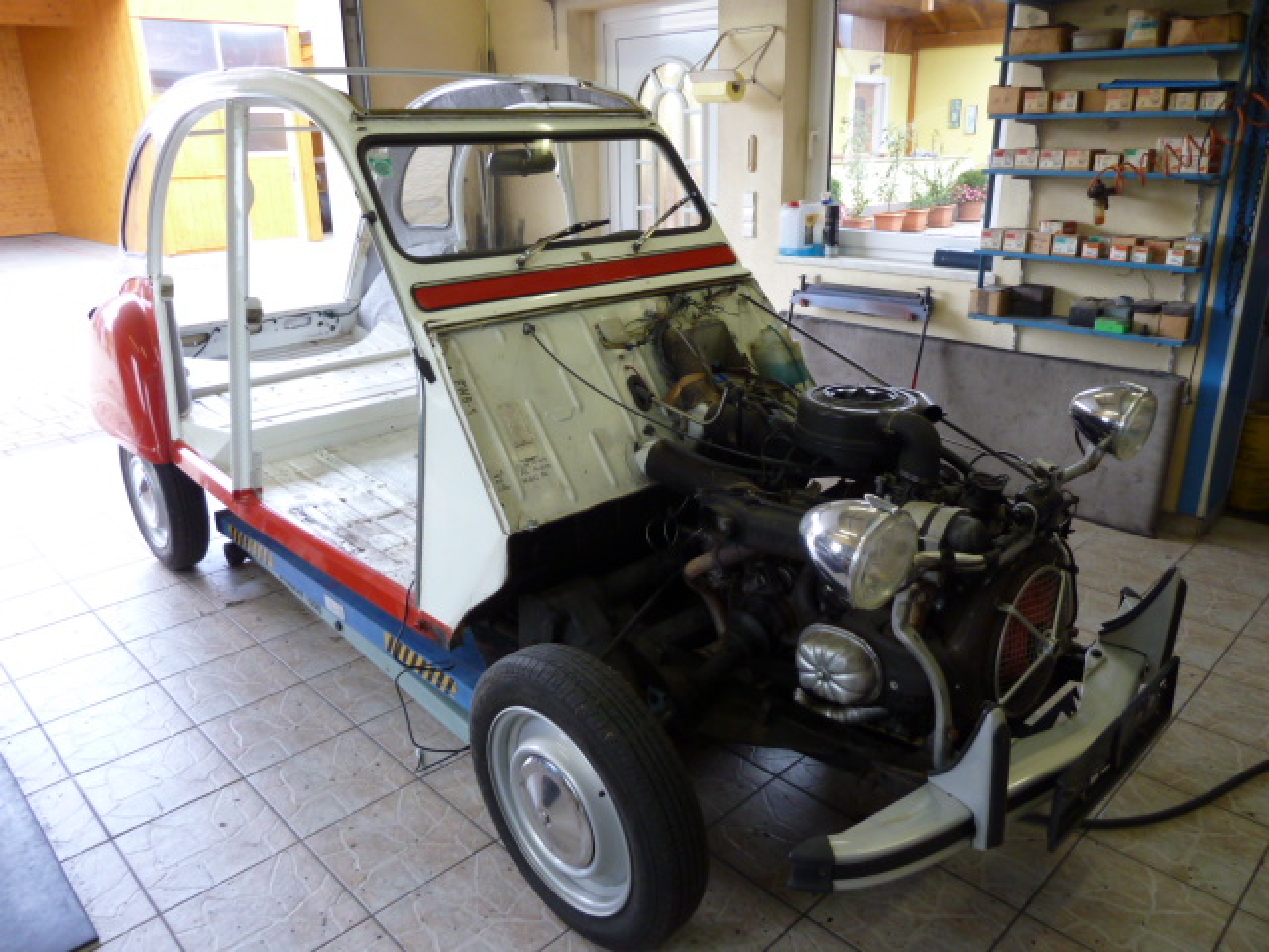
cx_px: 634
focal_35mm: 25
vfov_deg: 54.9
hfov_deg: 69.4
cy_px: 476
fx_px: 916
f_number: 3.3
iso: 200
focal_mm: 4.1
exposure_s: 1/30
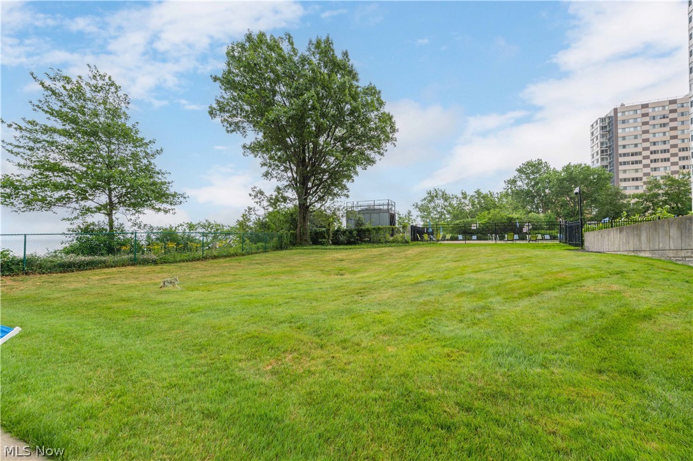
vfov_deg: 81.1
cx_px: 346
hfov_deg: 104.3
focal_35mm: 14
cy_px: 230
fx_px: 269
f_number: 9
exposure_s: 1/200
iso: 100
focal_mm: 14
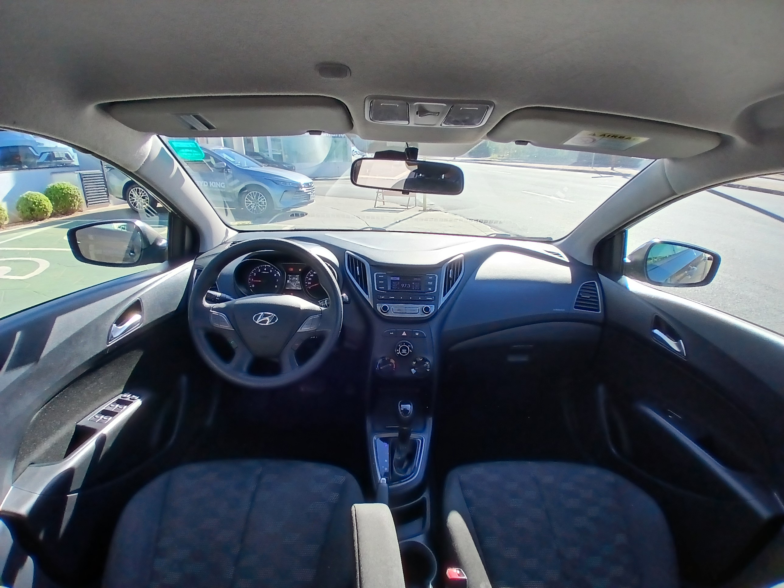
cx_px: 392
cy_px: 294
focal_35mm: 17
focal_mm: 1.4
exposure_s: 1/219
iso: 50
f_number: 2.2
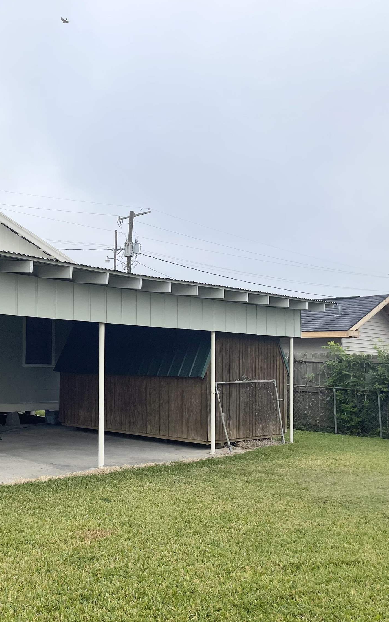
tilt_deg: +5.7
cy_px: 315
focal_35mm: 36
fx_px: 611
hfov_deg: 33.9
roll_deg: -0.4
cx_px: 60
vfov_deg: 54.0
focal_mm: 5.1
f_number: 1.6
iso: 32
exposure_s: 1/1294
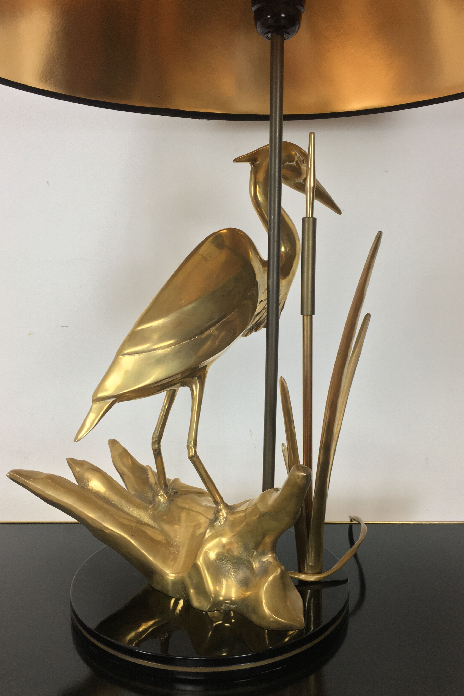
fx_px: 599
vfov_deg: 60.3
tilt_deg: -8.9
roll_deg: -0.6
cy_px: 356
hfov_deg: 42.3
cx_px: 252
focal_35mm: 31
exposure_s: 1/33
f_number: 2.2
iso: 50
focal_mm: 4.15
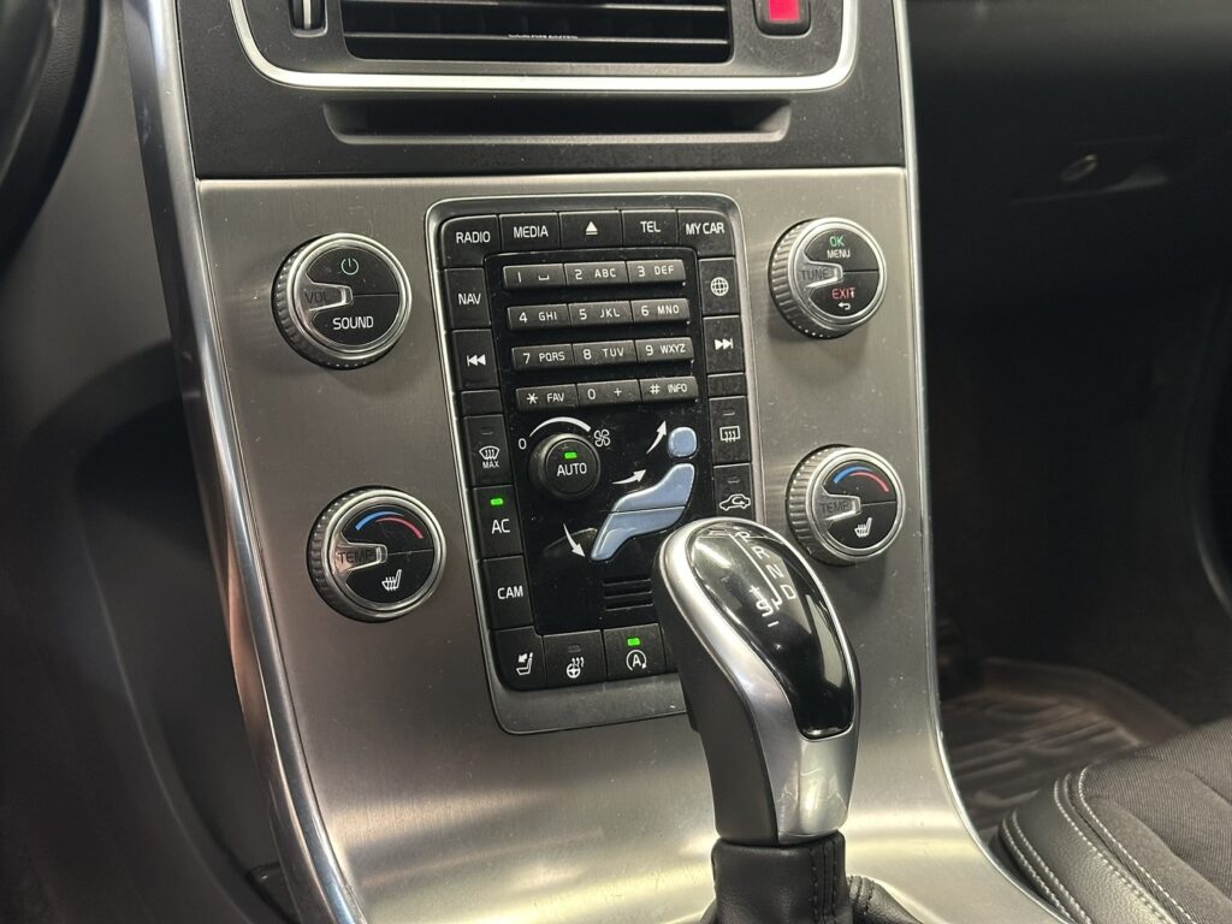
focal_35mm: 48
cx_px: 616
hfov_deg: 39.7
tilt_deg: -23.9
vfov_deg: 30.3
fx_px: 1708
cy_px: 462
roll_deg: -7.2
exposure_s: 1/30
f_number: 1.78
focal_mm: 6.86
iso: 500
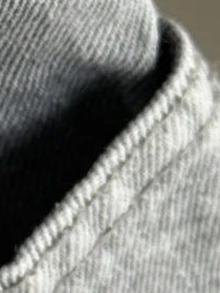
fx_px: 2322
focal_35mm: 274
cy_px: 245
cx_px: -314
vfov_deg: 7.2
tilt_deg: -51.1
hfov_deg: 5.3
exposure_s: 1/235
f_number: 1.78
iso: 64
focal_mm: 6.76
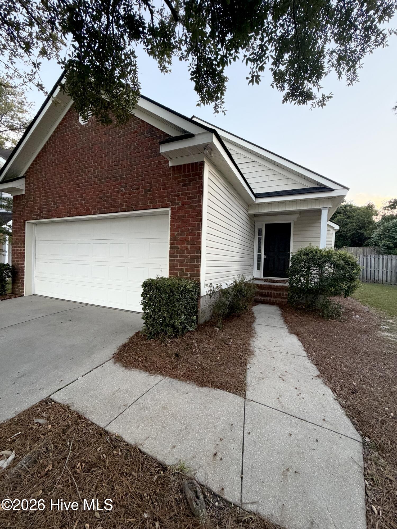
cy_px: 264
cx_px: 198
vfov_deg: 102.1
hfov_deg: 85.7
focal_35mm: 14
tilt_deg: -0.7
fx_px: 214
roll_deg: -1.7
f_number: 2.2
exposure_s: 1/121
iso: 320
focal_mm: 2.22
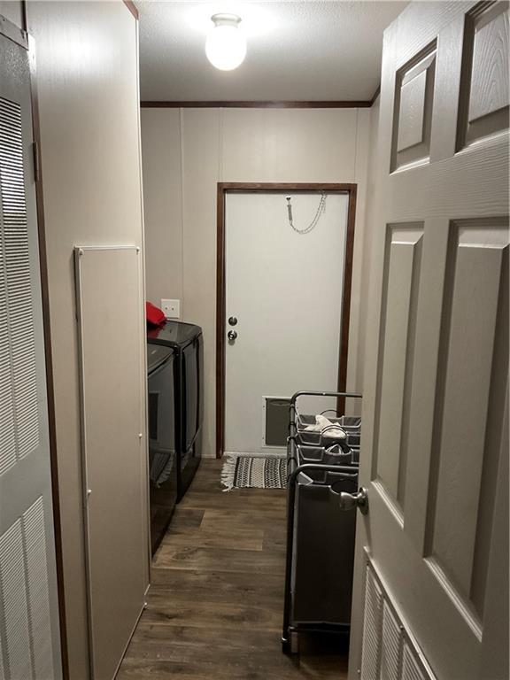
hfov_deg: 48.2
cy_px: 340
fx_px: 570
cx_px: 255
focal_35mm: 29
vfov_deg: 61.7
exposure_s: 1/40
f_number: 1.8
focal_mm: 3
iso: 200
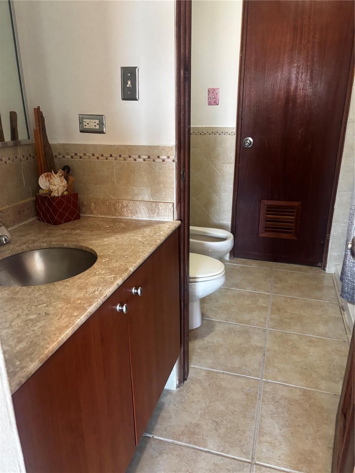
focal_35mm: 26
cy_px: 236
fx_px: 356
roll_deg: +1.5
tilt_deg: -17.6
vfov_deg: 67.3
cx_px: 178
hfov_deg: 53.1
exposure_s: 1/60
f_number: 1.6
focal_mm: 5.96
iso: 200
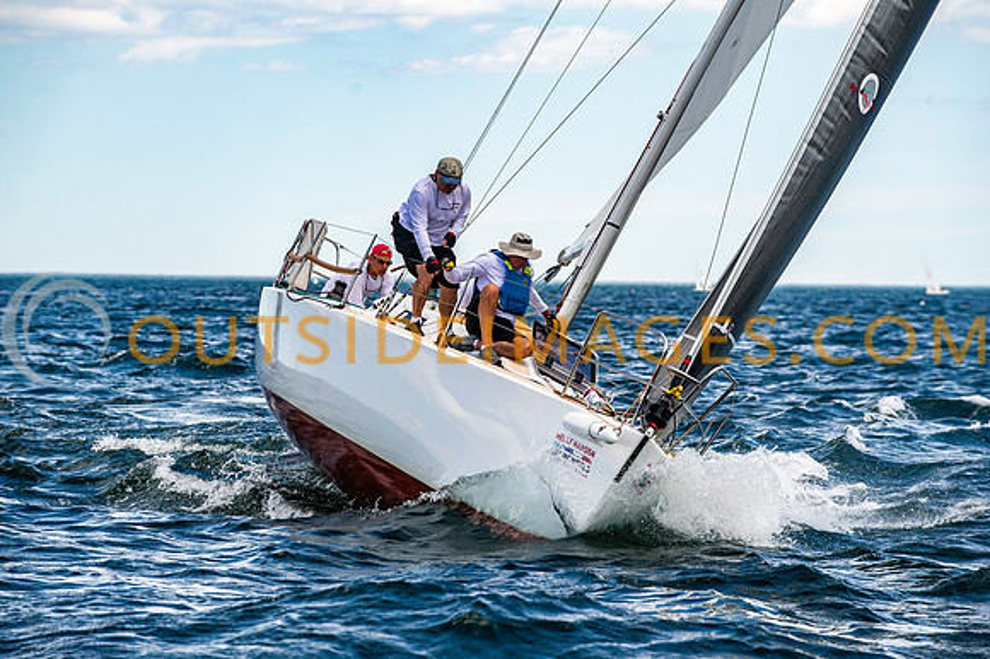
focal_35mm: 186
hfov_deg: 11.1
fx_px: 5101
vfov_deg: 7.4
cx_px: 495
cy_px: 330
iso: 320
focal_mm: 175
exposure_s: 1/1250
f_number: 5.6
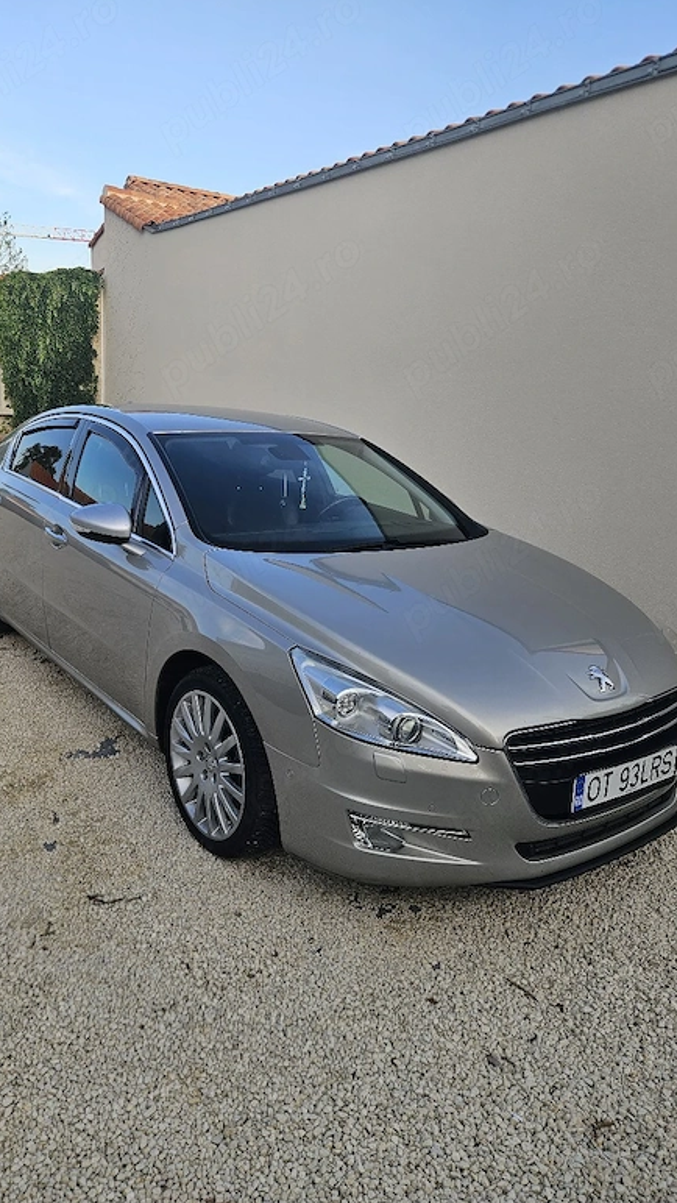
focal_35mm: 26
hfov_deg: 44.4
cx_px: 321
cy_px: 594
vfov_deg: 71.9
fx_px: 829
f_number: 1.8
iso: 25
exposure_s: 1/312
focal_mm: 5.4
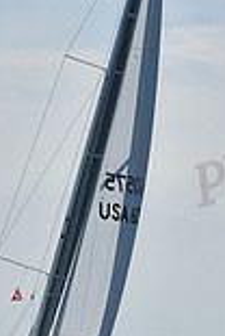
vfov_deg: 4.1
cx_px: 83
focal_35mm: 504
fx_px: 4704
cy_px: 69
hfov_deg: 2.7
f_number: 9
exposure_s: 1/1600
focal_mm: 135
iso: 250
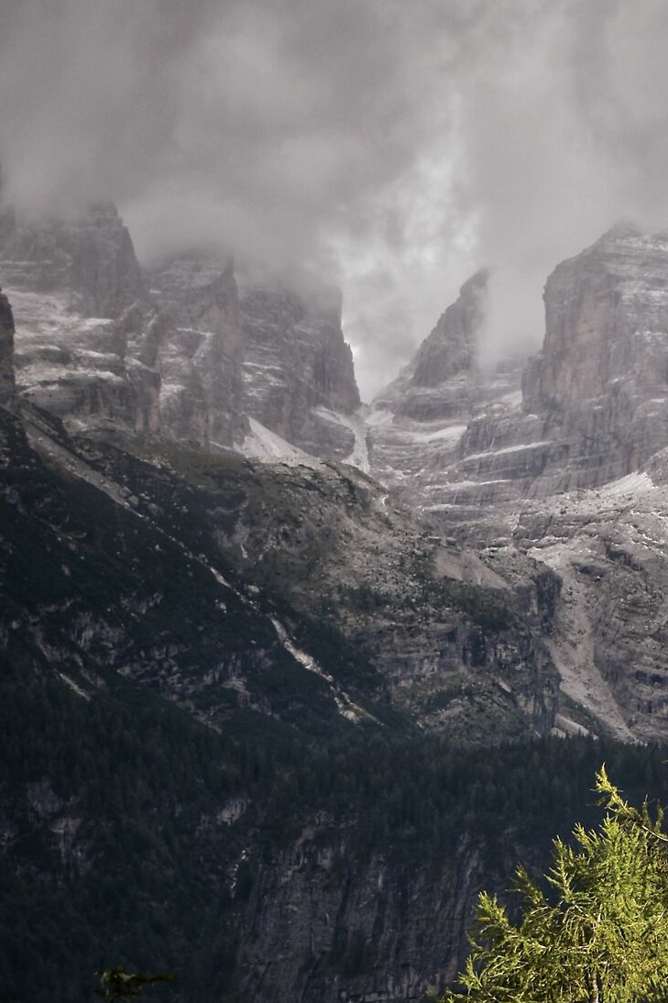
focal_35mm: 158
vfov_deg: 13.0
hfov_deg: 8.6
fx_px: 4399
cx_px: 659
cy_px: 633
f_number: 4.5
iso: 100
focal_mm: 48
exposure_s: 1/250
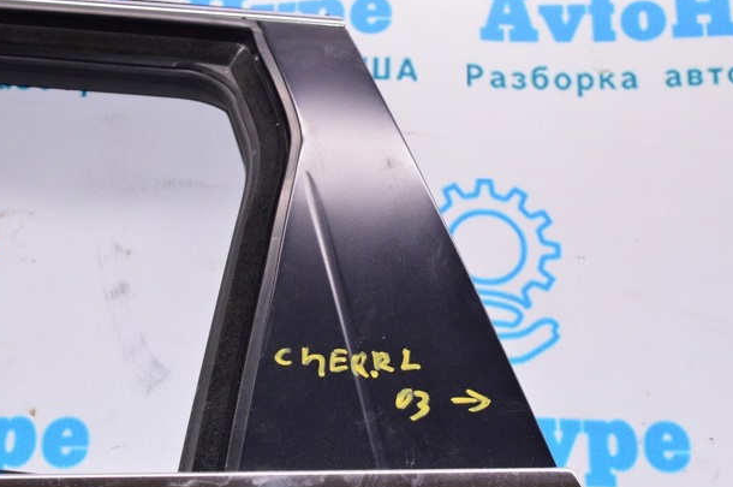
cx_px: 373
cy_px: 251
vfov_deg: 21.5
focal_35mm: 63
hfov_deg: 31.9
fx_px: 1281
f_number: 8
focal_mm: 40
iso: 1600
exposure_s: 1/160
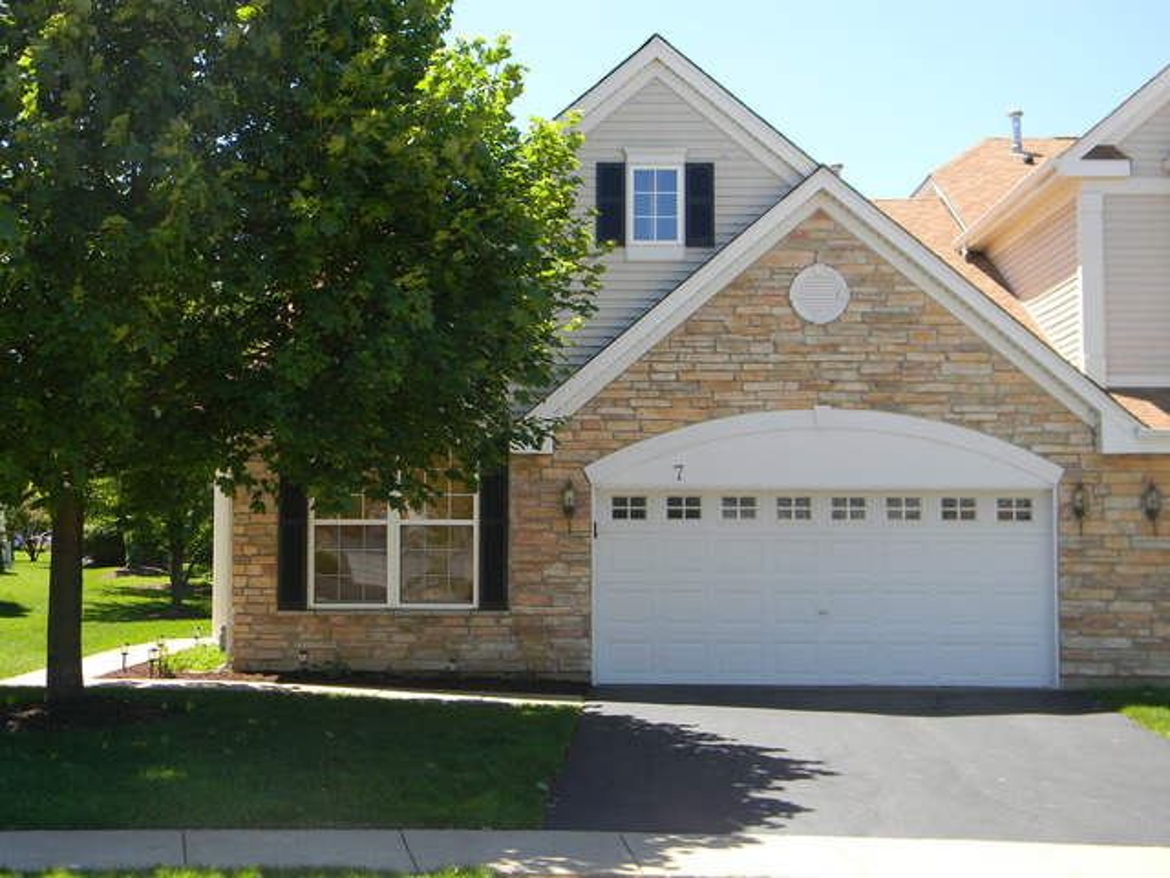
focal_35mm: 47
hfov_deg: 40.4
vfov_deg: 30.9
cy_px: 439
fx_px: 1589
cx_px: 585
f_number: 3.9
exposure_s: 1/251
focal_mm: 8.6
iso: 80
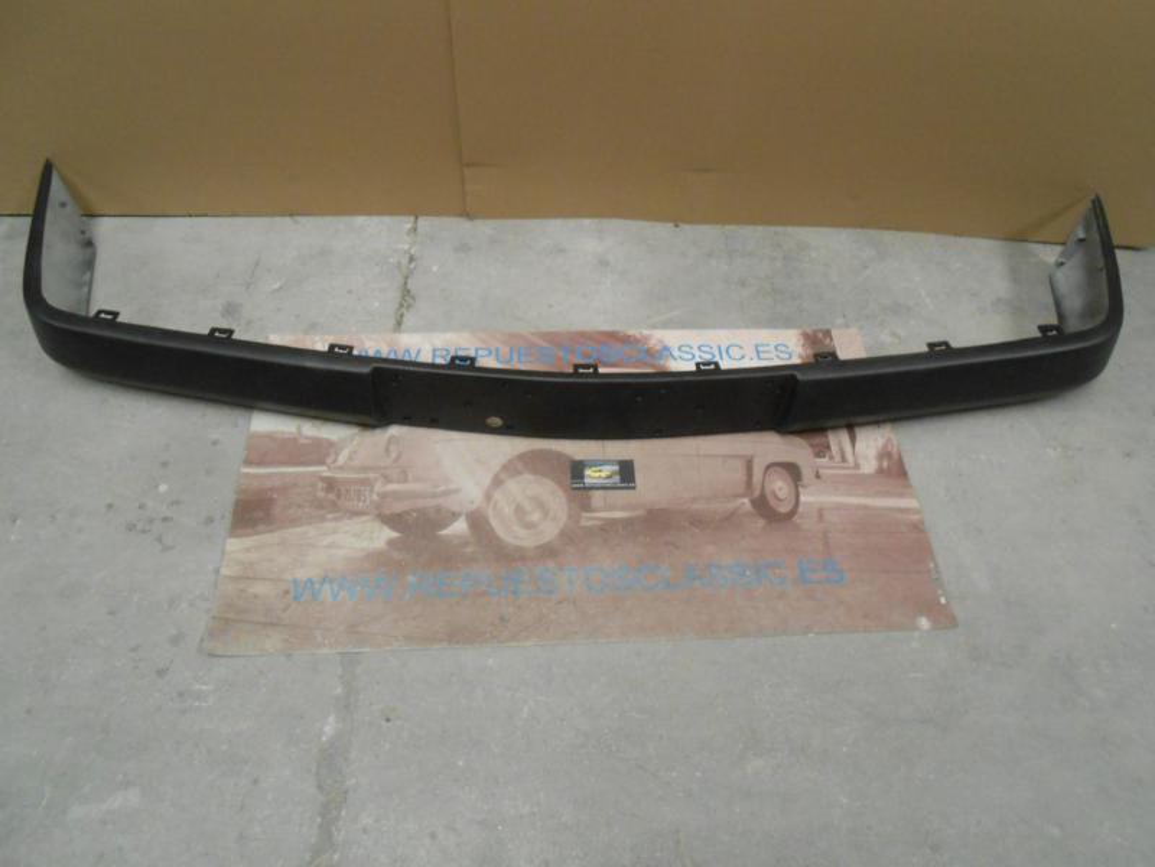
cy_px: 434
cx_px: 578
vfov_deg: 53.1
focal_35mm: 26
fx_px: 868
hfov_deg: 67.3
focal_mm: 4.6
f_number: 3.5
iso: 400
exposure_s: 1/15
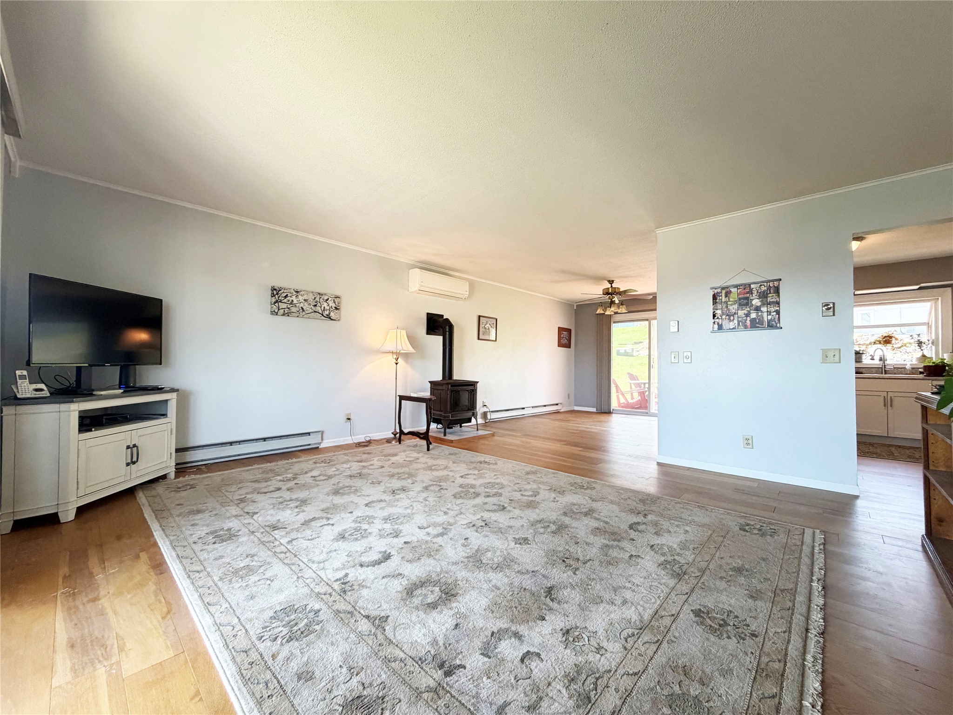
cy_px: 358
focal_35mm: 14
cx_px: 476
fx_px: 385
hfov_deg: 102.1
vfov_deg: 85.7
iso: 320
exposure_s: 1/120
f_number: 2.2
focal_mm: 2.22
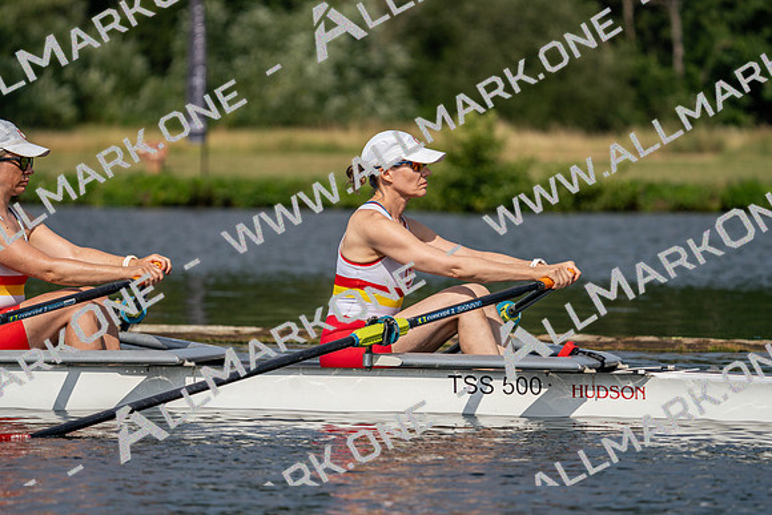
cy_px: 258
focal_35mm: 277
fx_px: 5941
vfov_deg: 5.0
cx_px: 386
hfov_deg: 7.4
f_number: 5.6
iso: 125
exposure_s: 1/1600
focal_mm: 277
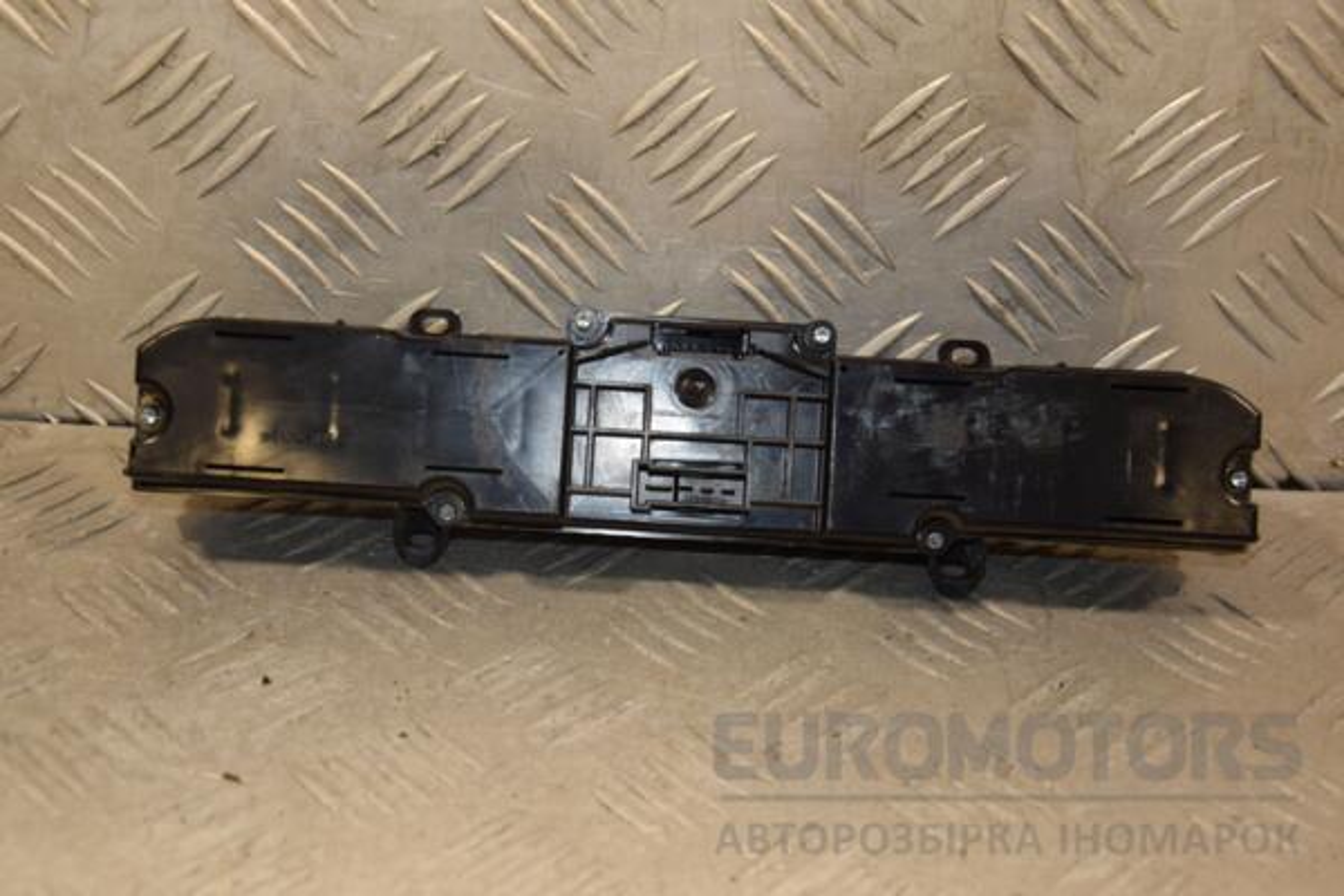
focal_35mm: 63
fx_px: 2352
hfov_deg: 31.9
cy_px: 448
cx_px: 672
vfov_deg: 21.6
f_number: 5.6
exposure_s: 1/200
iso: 800
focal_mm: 42
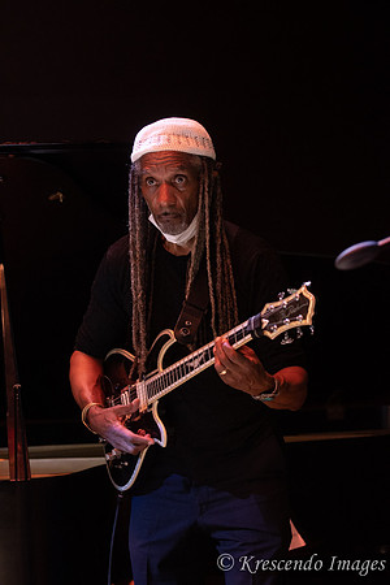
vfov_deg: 13.0
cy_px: 292
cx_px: 195
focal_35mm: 158
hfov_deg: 8.7
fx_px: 2559
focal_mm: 105
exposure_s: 1/200
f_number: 2.8
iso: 1600
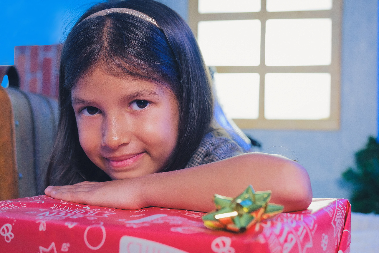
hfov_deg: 43.6
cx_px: 192
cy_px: 126
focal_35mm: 45
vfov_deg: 29.9
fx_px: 474
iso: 1250
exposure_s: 1/125
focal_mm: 29.2
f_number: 3.2
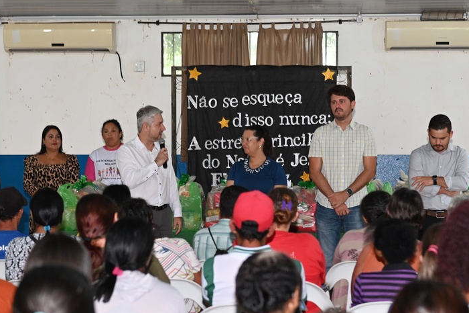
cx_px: 271
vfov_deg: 15.2
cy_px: 156
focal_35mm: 90
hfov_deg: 22.6
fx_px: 1172
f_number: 4
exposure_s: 1/60
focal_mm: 70
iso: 800
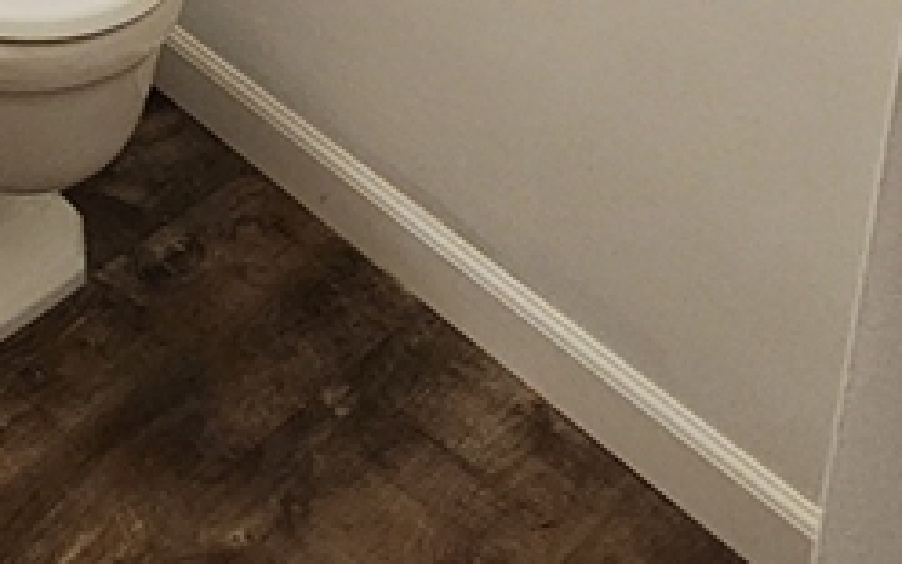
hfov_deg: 27.8
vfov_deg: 14.5
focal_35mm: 57
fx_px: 1401
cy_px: -804
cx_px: -349
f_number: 2.2
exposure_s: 1/60
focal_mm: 2.2
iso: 250
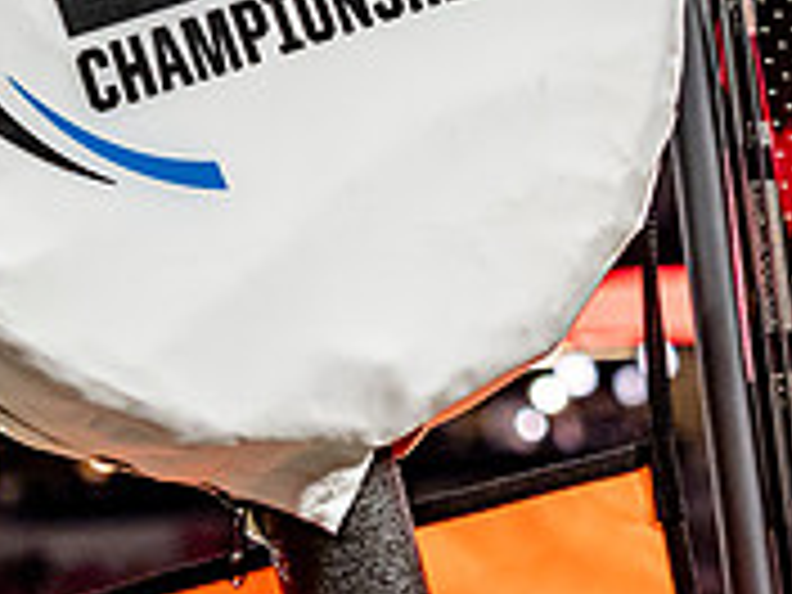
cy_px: 110
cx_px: 495
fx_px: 6017
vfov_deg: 5.6
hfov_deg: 7.5
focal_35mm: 263
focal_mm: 40
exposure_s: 1/1000
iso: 1000
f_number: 2.8
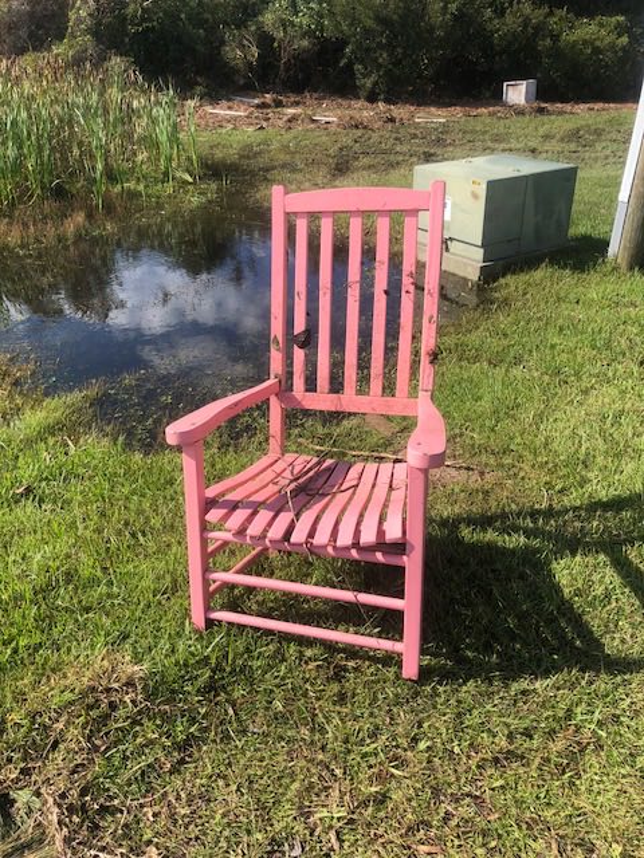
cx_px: 322
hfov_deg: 49.7
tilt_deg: -29.6
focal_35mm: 28
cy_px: 429
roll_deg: +0.3
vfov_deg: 63.4
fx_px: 695
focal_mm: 3.99
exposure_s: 1/1185
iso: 20
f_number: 1.8
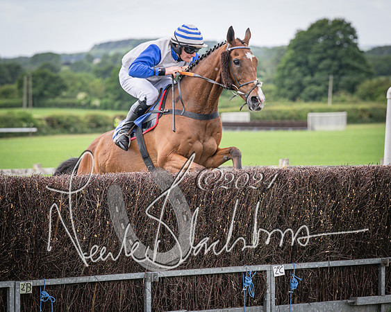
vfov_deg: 8.8
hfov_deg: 11.0
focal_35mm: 176
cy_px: 138
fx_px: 2037
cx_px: 135
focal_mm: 120
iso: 400
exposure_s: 1/1600
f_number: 4
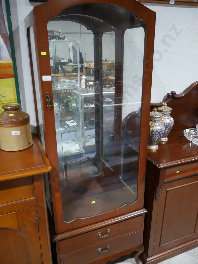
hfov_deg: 46.8
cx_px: 99
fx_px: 229
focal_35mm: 30
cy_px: 132
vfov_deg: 60.0
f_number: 3.6
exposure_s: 1/60
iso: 640
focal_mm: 15
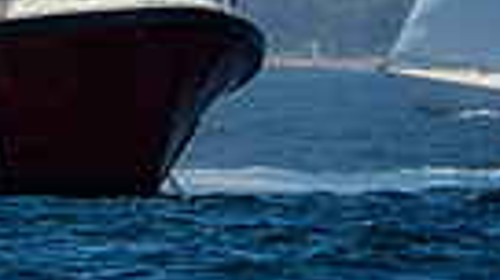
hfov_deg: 1.9
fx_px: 15051
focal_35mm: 1137
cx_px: -329
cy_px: -475
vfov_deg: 1.1
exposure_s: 1/1600
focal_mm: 220
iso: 400
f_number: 8
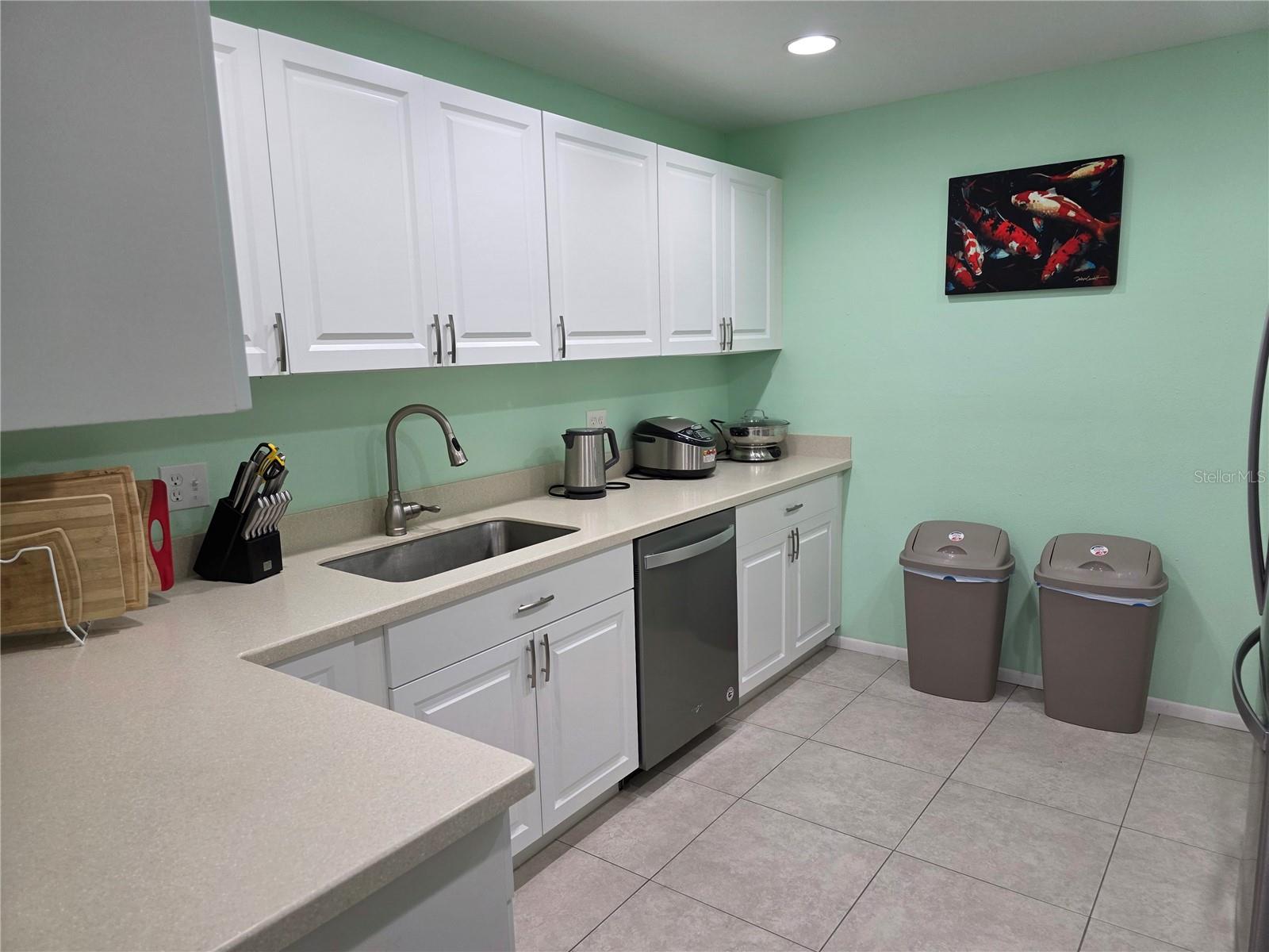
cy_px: 476
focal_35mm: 23
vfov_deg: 58.9
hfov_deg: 73.9
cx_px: 634
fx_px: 843
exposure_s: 1/120
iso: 160
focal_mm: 6.3
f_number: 1.7
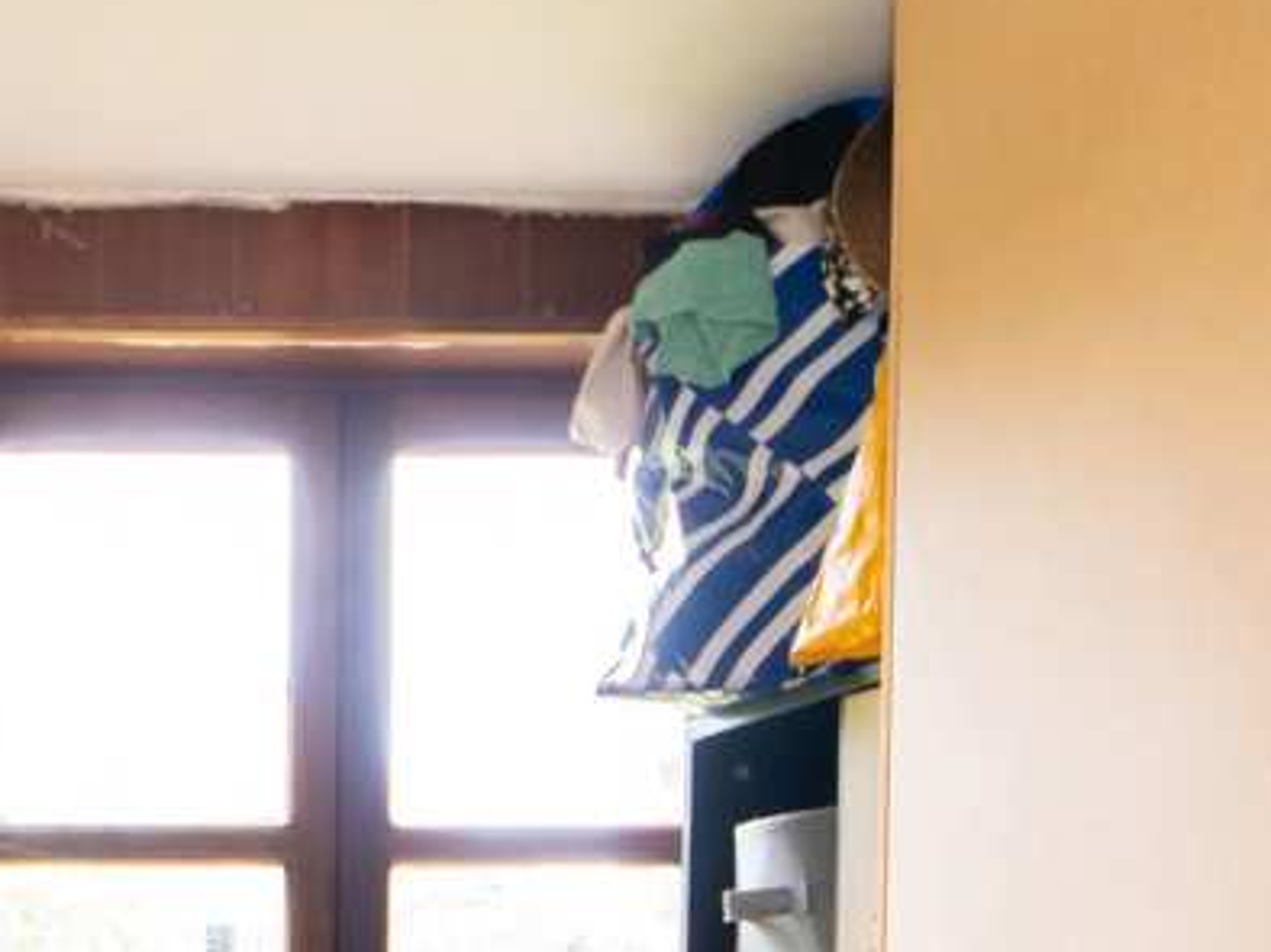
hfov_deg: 26.8
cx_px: -206
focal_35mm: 65
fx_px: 2385
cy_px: 1194
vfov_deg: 20.8
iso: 640
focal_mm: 8
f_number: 4
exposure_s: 1/60
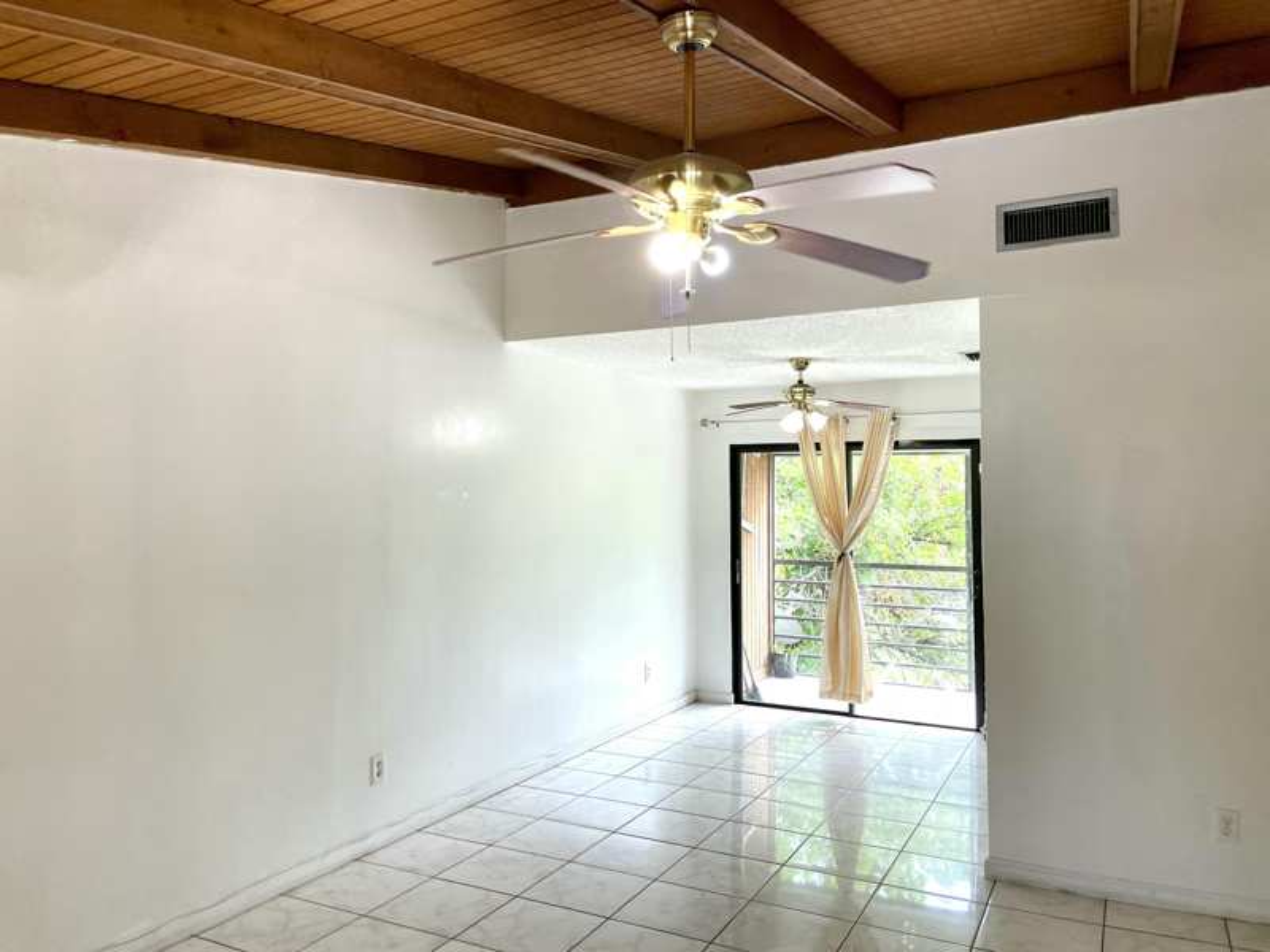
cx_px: 635
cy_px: 476
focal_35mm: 26
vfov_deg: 53.1
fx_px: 954
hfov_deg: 67.3
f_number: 1.6
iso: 64
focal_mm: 4.2
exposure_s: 1/120
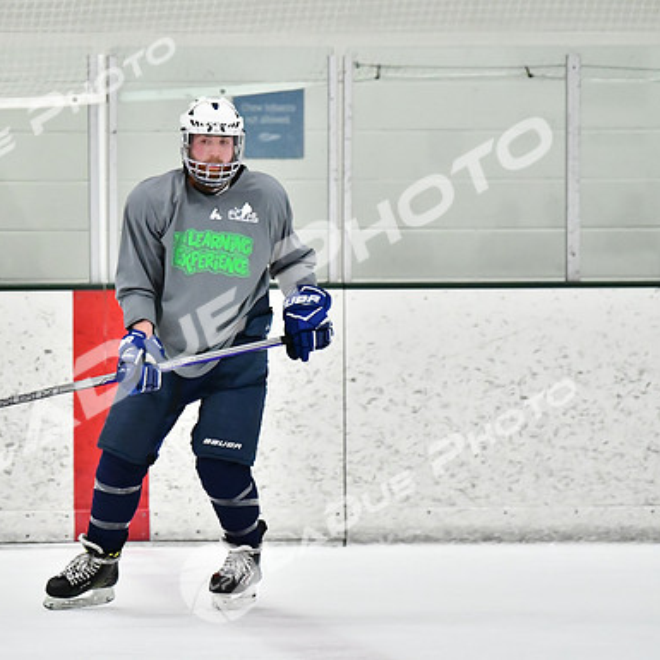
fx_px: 5393
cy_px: 330
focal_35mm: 250
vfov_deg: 7.0
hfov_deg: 7.0
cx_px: 177
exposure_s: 1/2000
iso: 6400
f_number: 2.8
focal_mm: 130
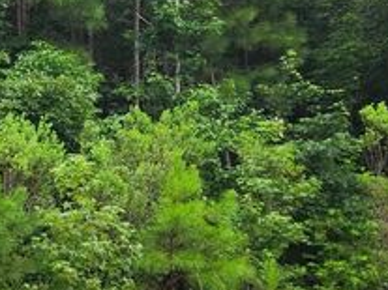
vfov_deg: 13.0
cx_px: -366
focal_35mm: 114
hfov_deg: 14.6
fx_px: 1277
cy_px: 170
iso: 20
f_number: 1.8
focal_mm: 5.4
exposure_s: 1/296
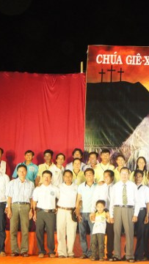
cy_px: 132
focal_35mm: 67
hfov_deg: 17.5
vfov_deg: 31.4
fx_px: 471
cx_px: 156
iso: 800
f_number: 4.5
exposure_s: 1/15
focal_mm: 28
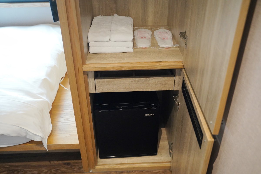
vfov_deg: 37.9
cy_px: 87
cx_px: 130
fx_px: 254
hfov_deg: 54.4
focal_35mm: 35
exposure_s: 1/160
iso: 5000
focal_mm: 35
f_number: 2.8
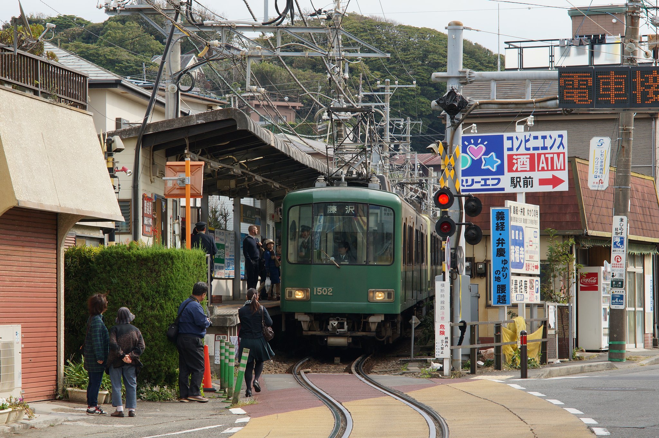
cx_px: 330
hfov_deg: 16.1
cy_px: 219
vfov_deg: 10.7
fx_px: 2331
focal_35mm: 128
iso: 200
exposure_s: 1/125
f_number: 10
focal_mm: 85
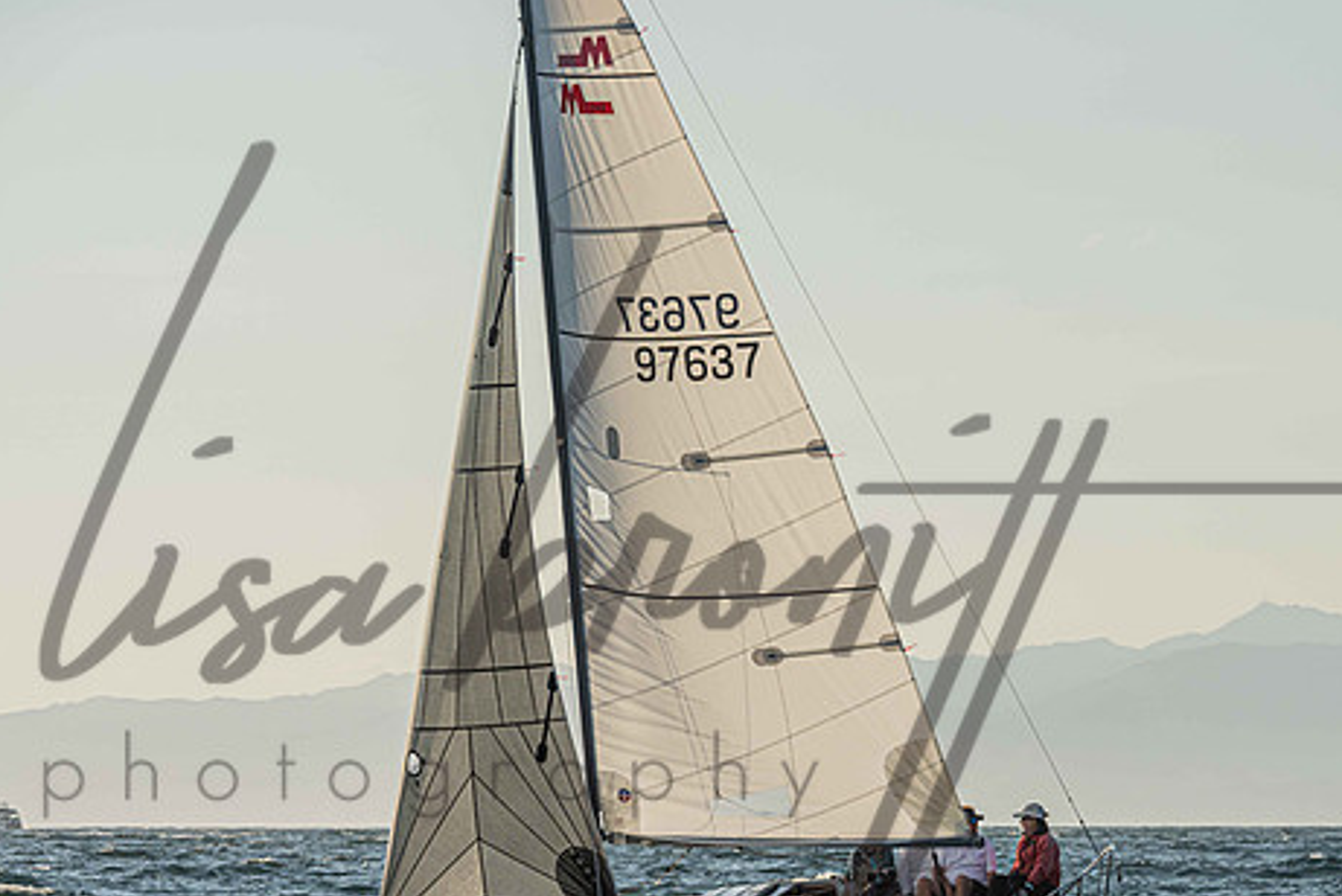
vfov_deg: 6.1
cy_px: 575
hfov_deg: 9.1
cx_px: 843
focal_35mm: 227
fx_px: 8467
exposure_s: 1/2000
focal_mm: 150
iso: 400
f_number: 8
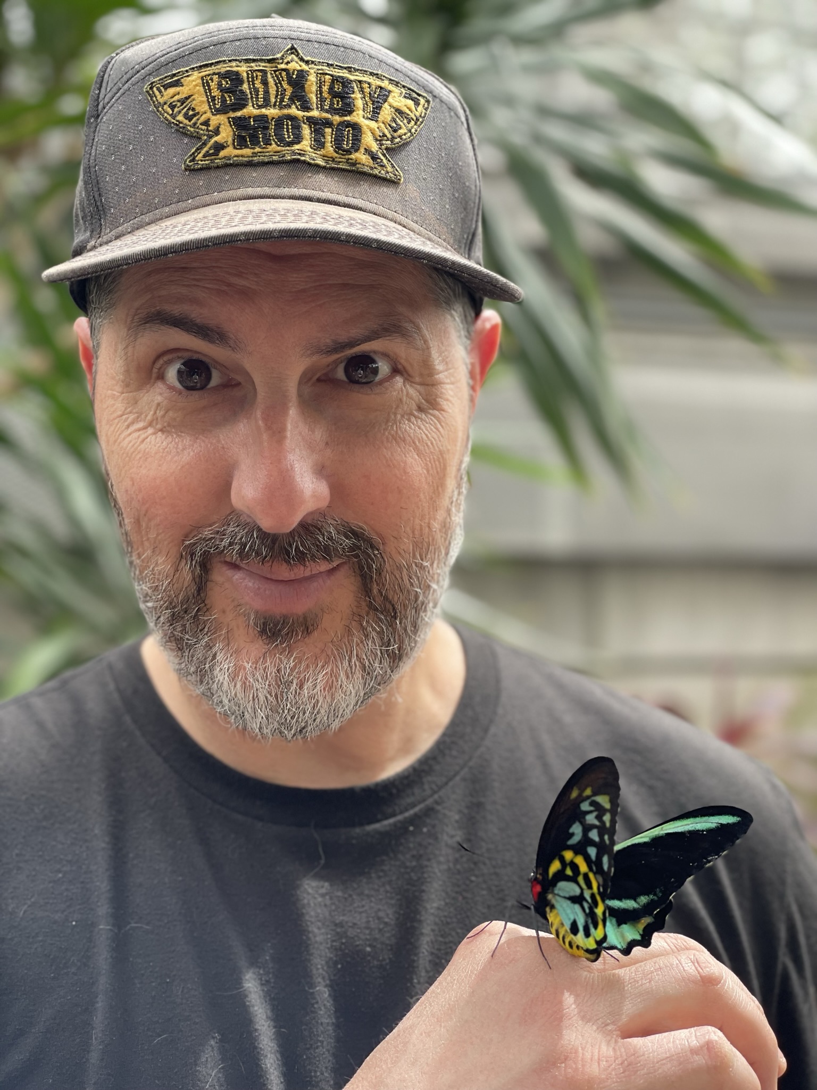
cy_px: 545
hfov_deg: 28.0
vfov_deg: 36.8
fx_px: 1636
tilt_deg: +2.0
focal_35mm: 52
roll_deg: -0.6
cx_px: 408
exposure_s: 1/122
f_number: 2
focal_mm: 6
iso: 40
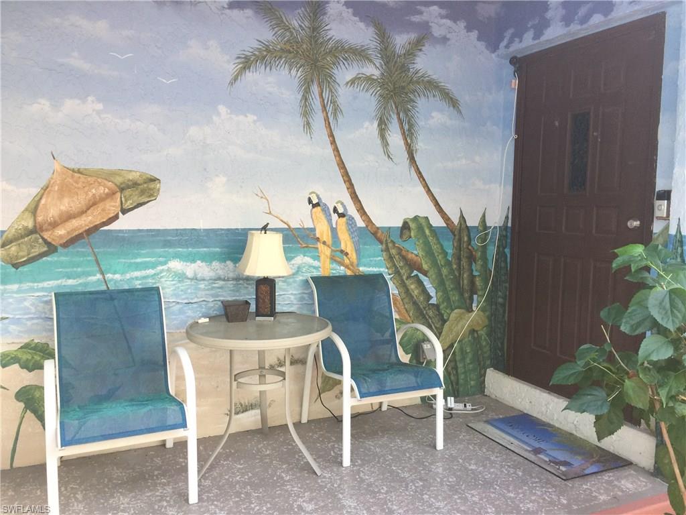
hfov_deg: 61.7
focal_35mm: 29
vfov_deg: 48.2
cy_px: 258
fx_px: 575
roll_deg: -2.0
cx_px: 343
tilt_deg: -6.2
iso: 32
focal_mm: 4.15
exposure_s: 1/30
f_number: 2.2
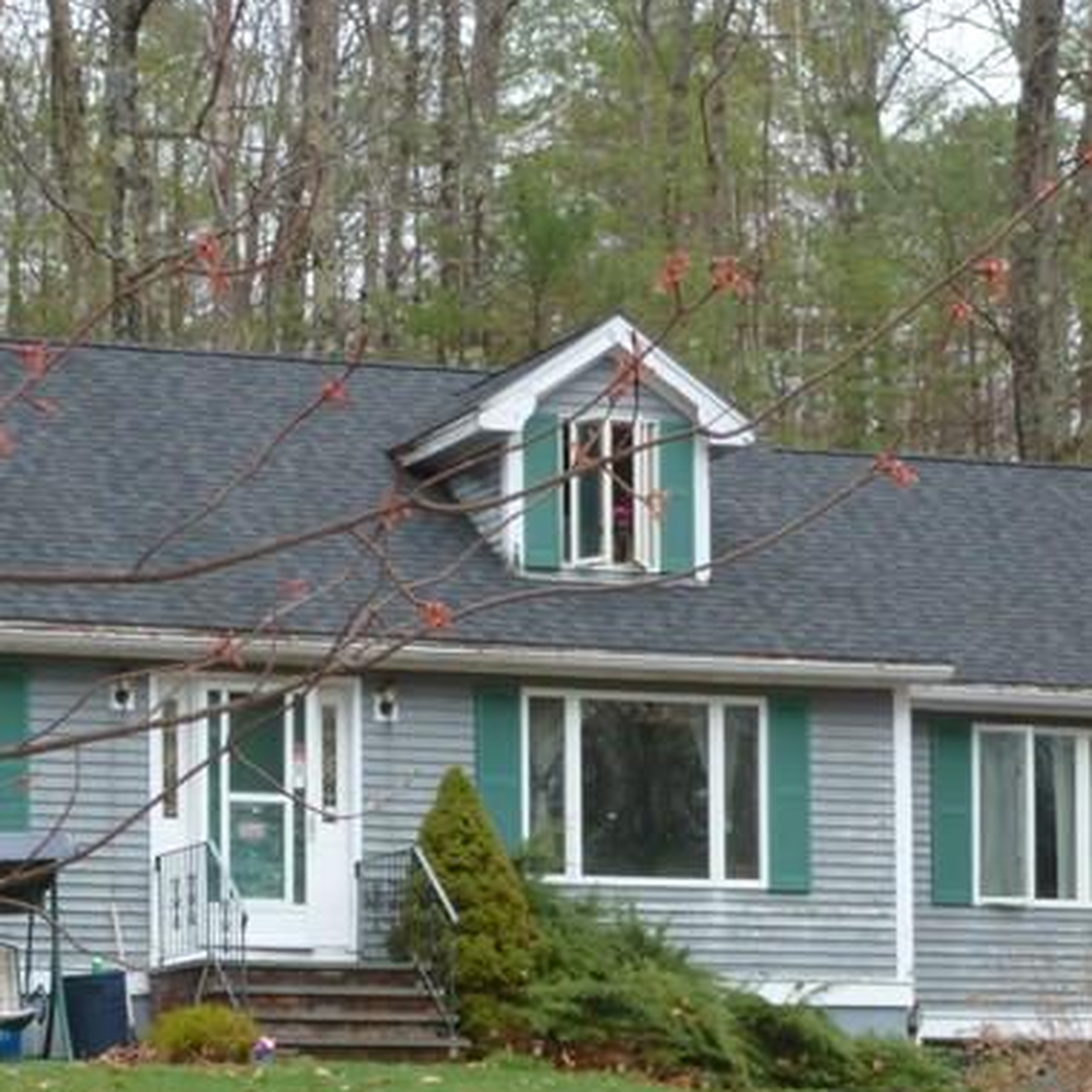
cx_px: 506
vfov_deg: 13.9
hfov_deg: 14.1
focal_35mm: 124
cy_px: 1040
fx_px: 4426
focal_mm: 9.4
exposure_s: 1/250
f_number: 4.3
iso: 100
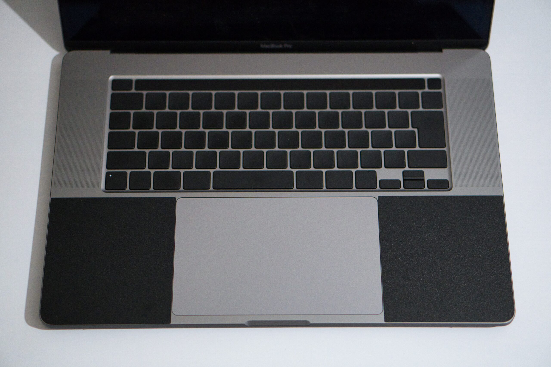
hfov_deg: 27.0
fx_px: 1147
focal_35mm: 75
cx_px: 276
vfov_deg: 18.2
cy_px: 184
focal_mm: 50
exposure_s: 1/200
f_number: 1.8
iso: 2500
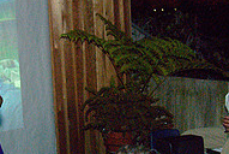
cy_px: 123
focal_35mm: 91
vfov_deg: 15.0
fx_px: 580
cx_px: 90
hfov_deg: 22.3
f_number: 3.2
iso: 1000
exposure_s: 1/100
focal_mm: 20
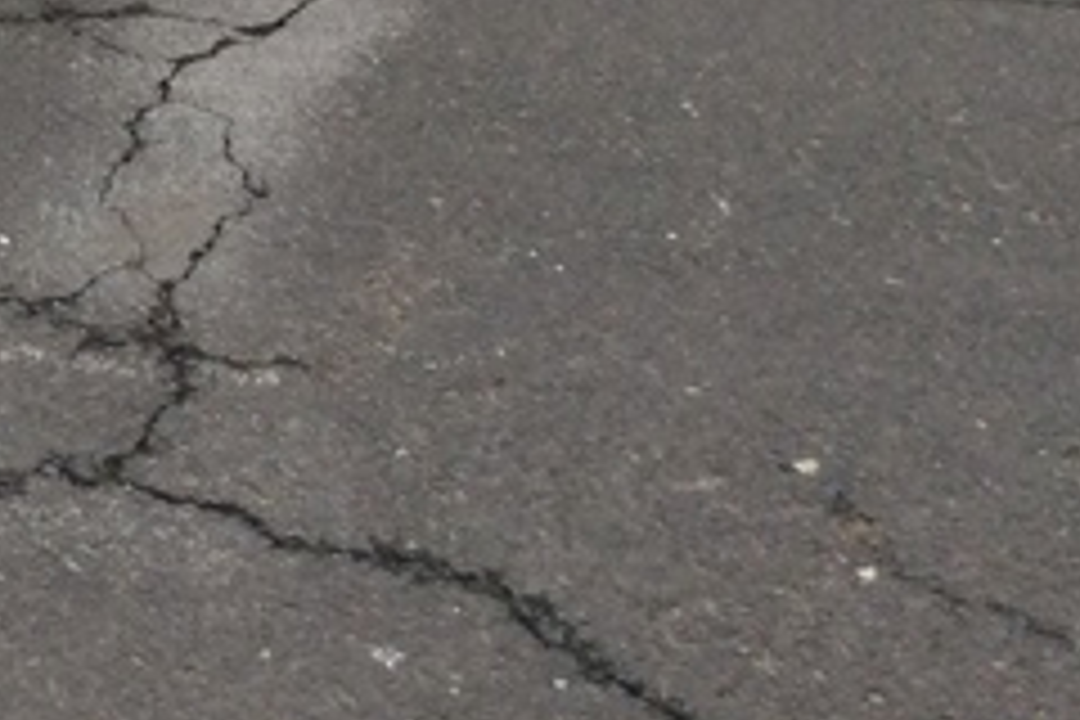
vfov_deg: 11.4
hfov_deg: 17.0
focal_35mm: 111
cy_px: -608
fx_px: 3330
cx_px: -459
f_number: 2.4
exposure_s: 1/249
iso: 32
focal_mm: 3.3
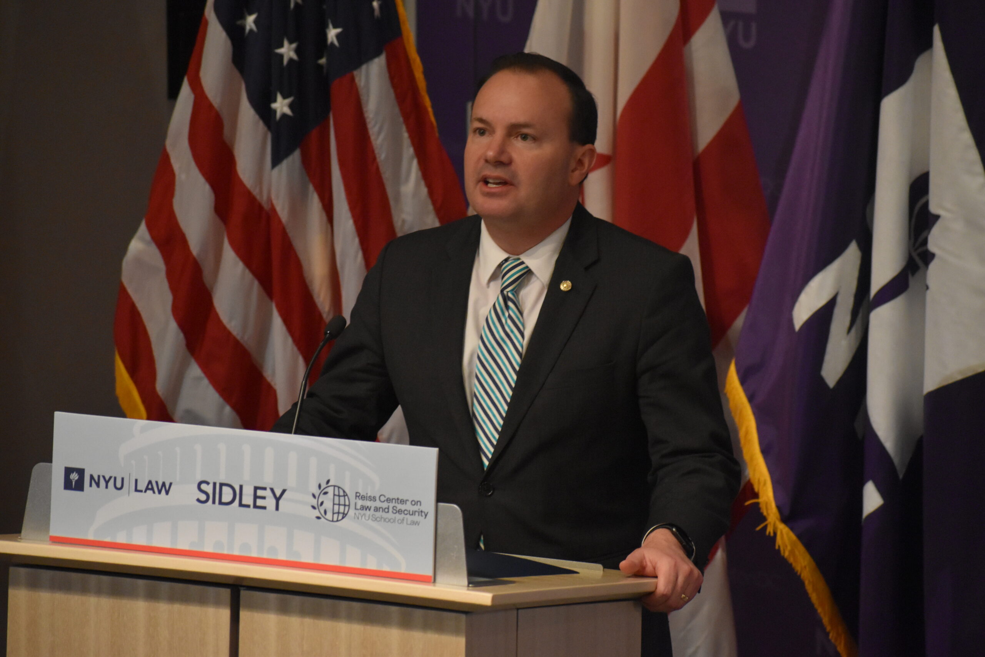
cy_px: 328
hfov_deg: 9.1
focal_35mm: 225
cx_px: 492
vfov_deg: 6.1
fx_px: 6156
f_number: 5
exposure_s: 1/125
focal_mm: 150
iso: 3200
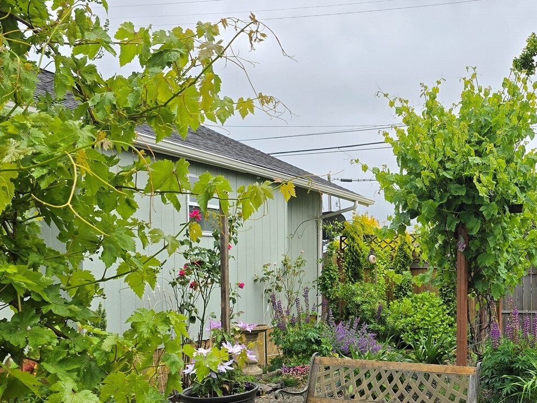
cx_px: 432
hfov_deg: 46.3
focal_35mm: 38
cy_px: 276
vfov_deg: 37.2
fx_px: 589
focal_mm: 6.3
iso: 12
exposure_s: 1/396
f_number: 1.7
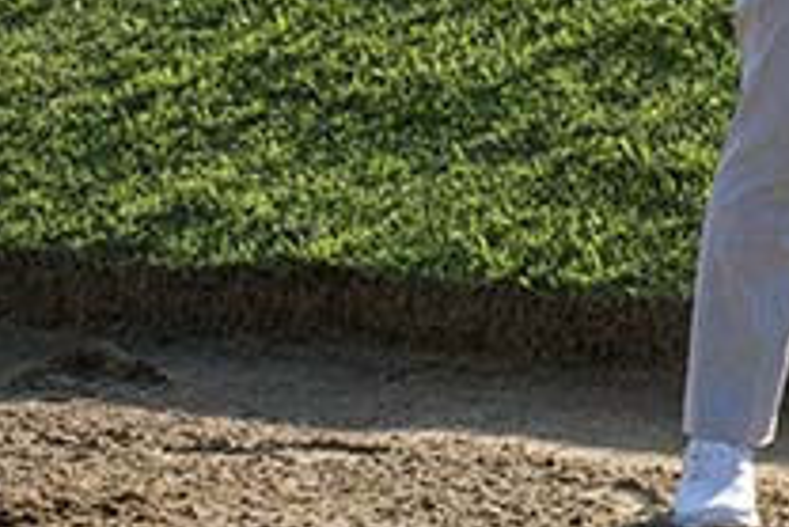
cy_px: -311
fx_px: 10132
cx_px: 1745
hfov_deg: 4.4
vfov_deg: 3.0
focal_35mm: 462
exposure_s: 1/6400
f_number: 3.2
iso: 560
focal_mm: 100
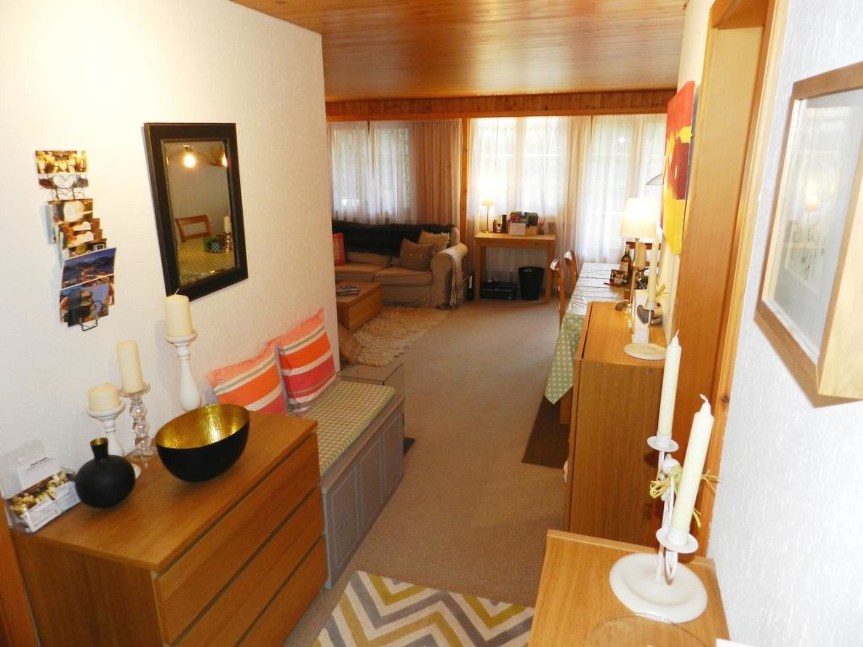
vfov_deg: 58.9
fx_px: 573
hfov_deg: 73.9
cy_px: 324
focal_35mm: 23
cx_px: 432
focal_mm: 4
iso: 200
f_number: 3.4
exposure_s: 1/30
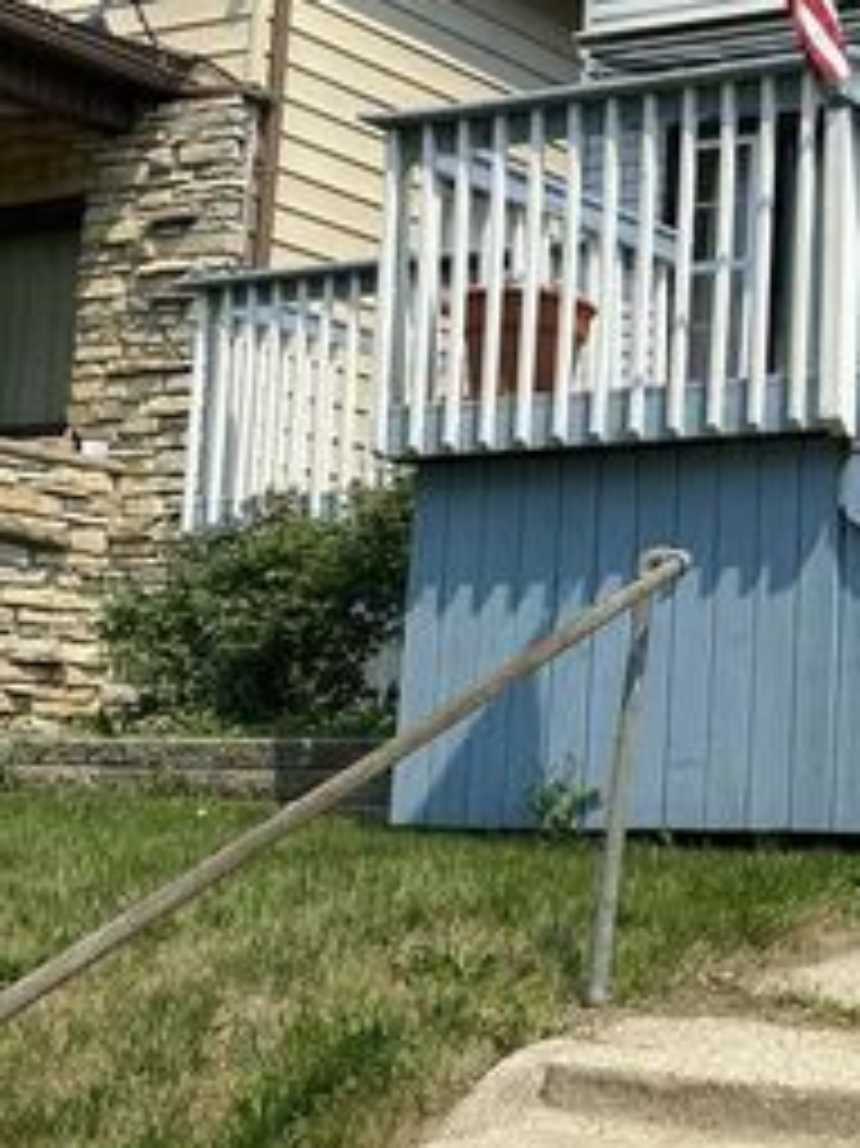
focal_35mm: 68
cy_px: 412
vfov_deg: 28.4
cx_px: 1054
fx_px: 2254
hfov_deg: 20.1
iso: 32
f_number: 1.8
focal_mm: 4.25
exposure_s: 1/3300
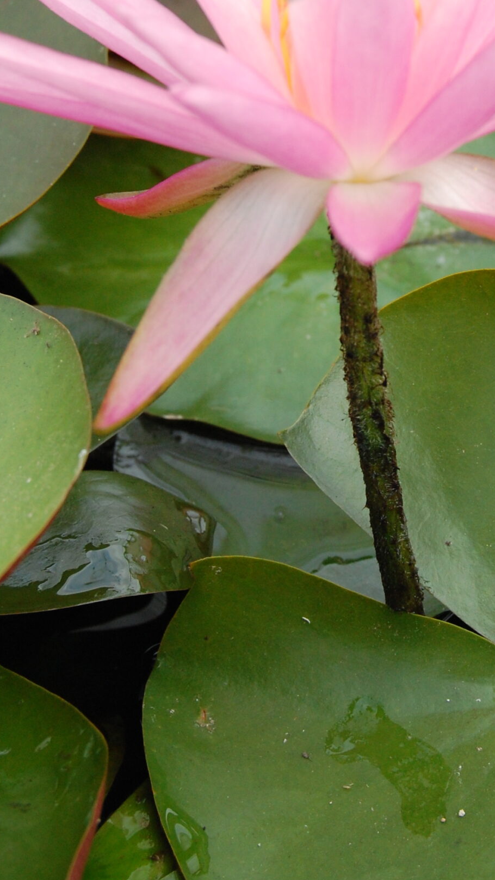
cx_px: 372
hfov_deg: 10.8
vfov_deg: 19.1
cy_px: 285
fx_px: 2608
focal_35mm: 112
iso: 800
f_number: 10
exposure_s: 1/400
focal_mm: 45
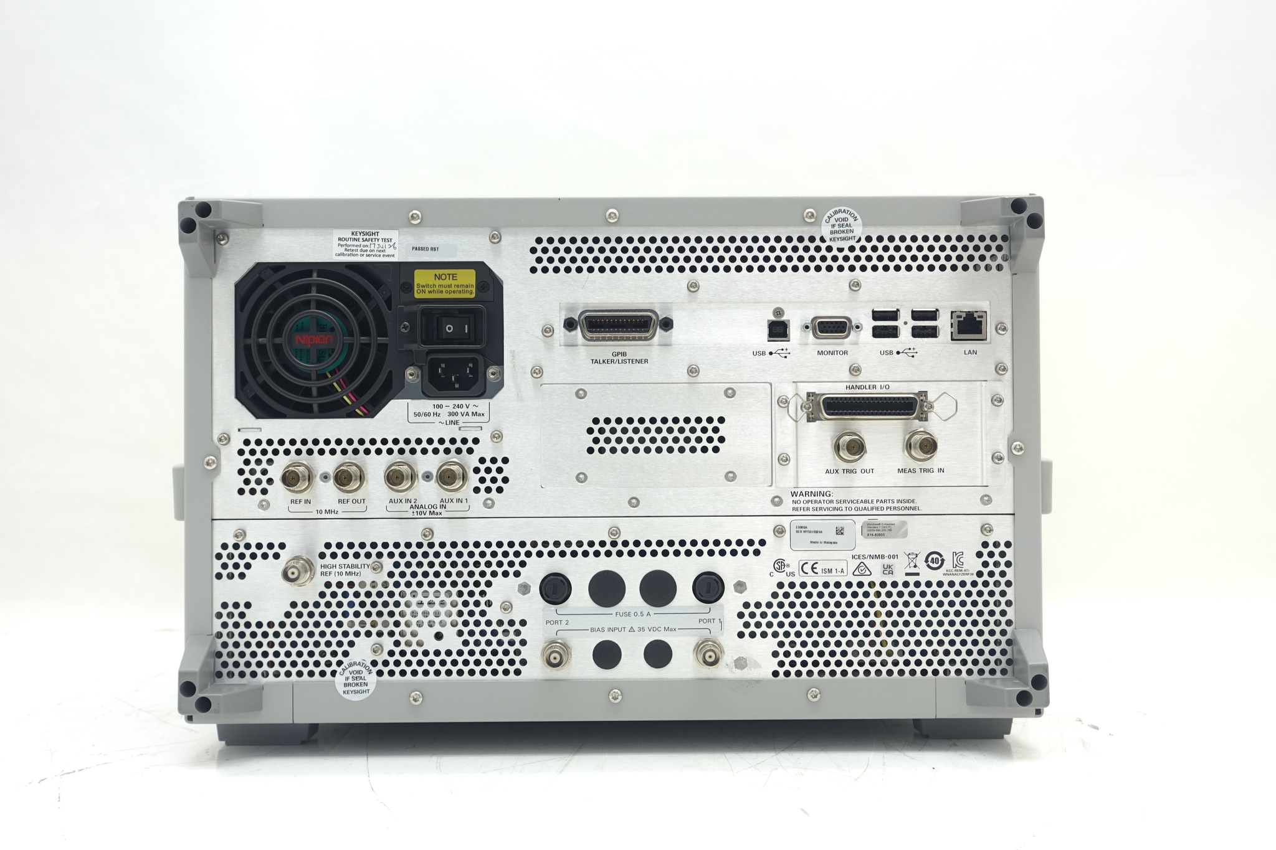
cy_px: 425
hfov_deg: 48.5
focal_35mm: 40
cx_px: 638
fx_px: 1418
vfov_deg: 33.4
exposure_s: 1/15
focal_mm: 14.5
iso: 100
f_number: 3.2
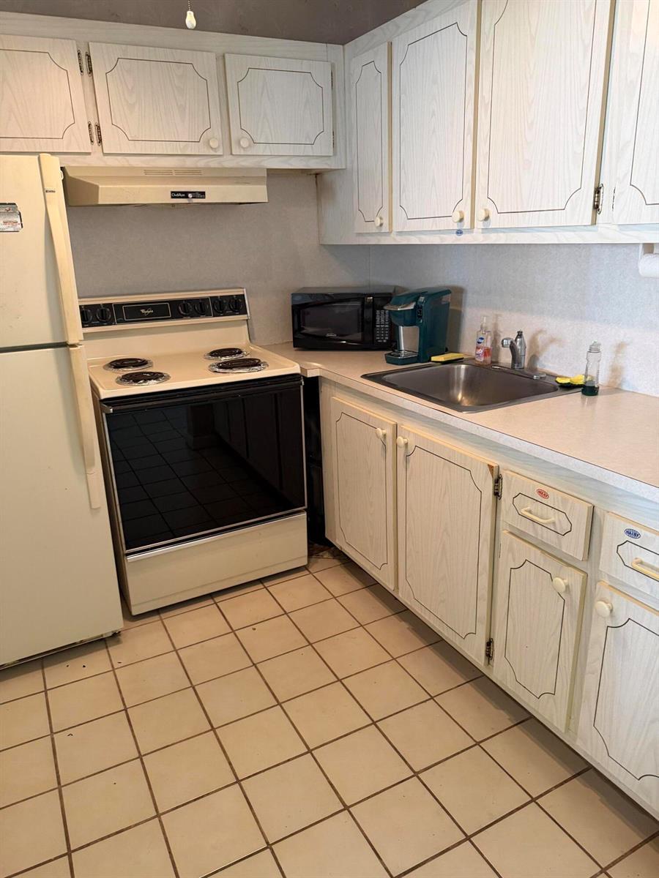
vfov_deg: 71.6
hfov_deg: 56.8
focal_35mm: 24
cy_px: 439
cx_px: 330
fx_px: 609
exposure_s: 1/60
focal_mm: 6.76
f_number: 1.78
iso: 400
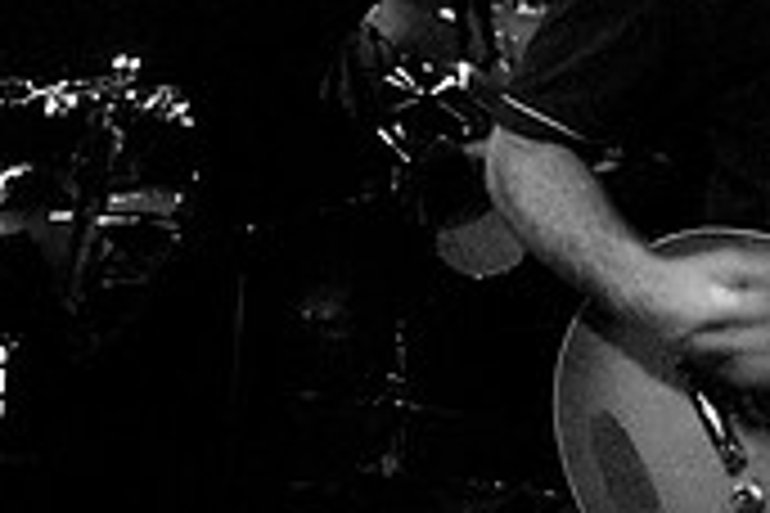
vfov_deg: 13.3
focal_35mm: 102
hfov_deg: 20.0
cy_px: 50
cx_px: 257
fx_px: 2181
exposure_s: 1/40
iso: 800
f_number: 2.8
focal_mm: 20
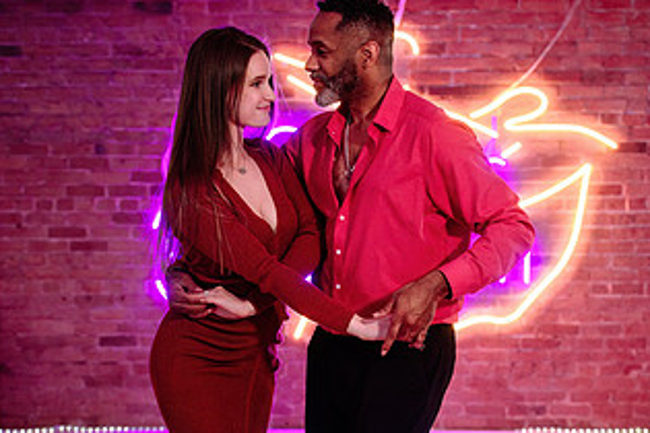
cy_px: 368
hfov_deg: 24.4
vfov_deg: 16.3
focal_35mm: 83
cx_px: 399
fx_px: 1498
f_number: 2
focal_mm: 34
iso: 1600
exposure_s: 1/200
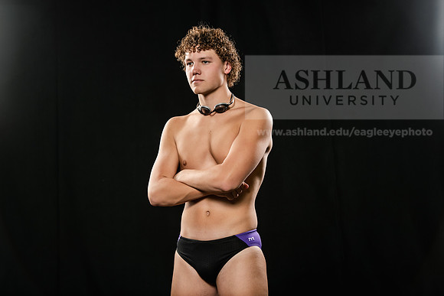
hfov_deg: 19.5
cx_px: 222
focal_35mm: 105
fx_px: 1295
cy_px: 148
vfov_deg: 13.0
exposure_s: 1/250
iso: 320
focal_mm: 105
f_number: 5.6
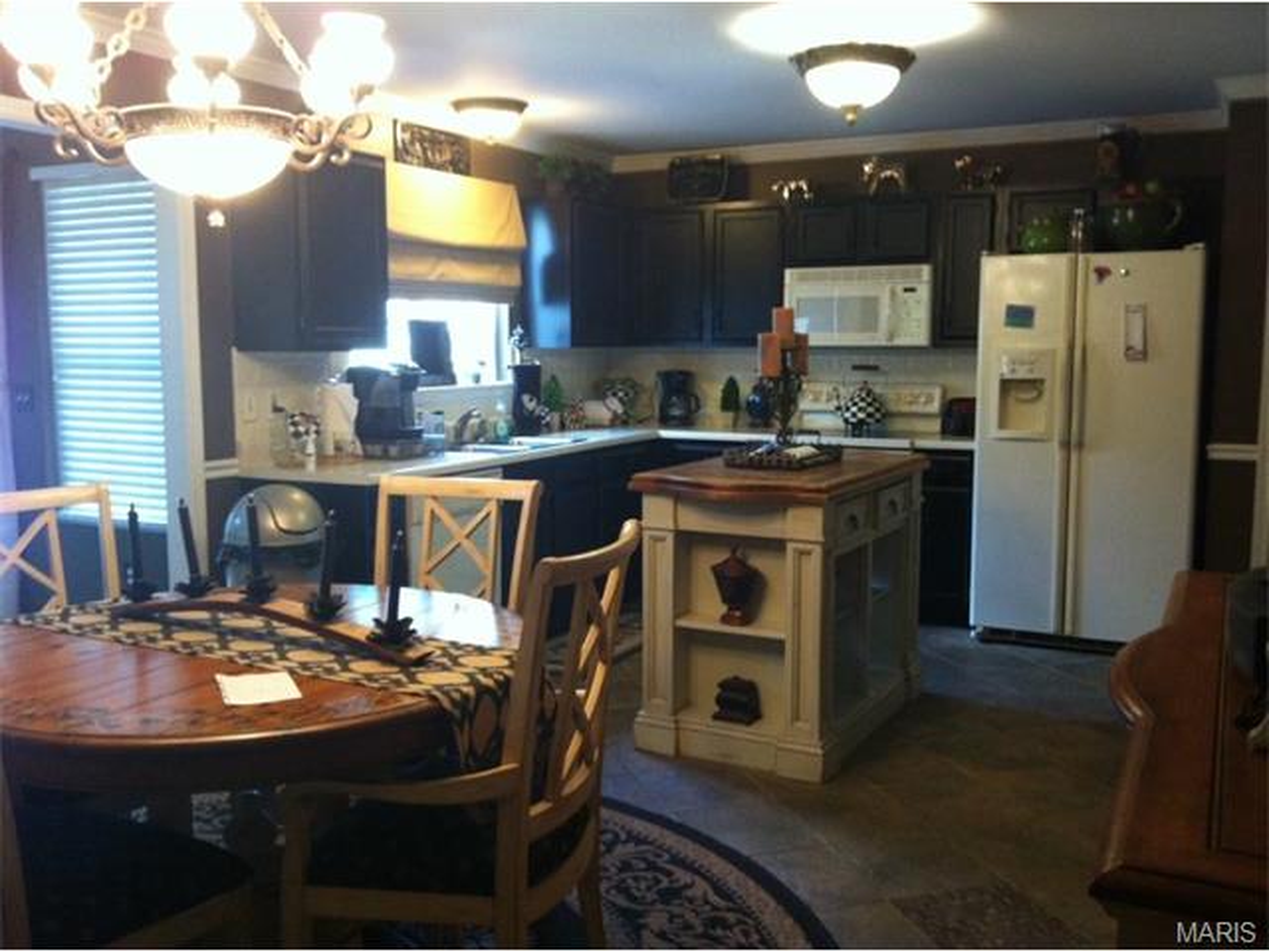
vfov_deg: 40.7
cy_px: 476
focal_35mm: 35
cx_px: 634
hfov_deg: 52.6
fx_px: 1283
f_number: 2.8
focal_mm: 3.85
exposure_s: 1/15
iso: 200
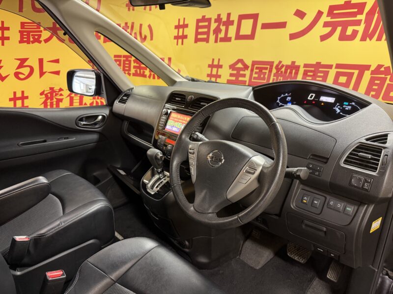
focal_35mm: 24
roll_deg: +1.3
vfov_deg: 56.8
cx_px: 196
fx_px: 272
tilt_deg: -19.8
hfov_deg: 71.6
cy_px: 147
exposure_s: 1/50
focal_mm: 6.76
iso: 250
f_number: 1.78
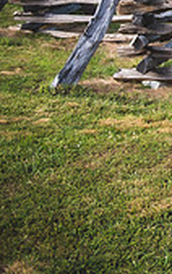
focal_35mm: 112
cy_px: -1
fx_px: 838
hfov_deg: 9.9
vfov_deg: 18.1
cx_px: 448
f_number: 2.8
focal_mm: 32
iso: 100
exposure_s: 1/200
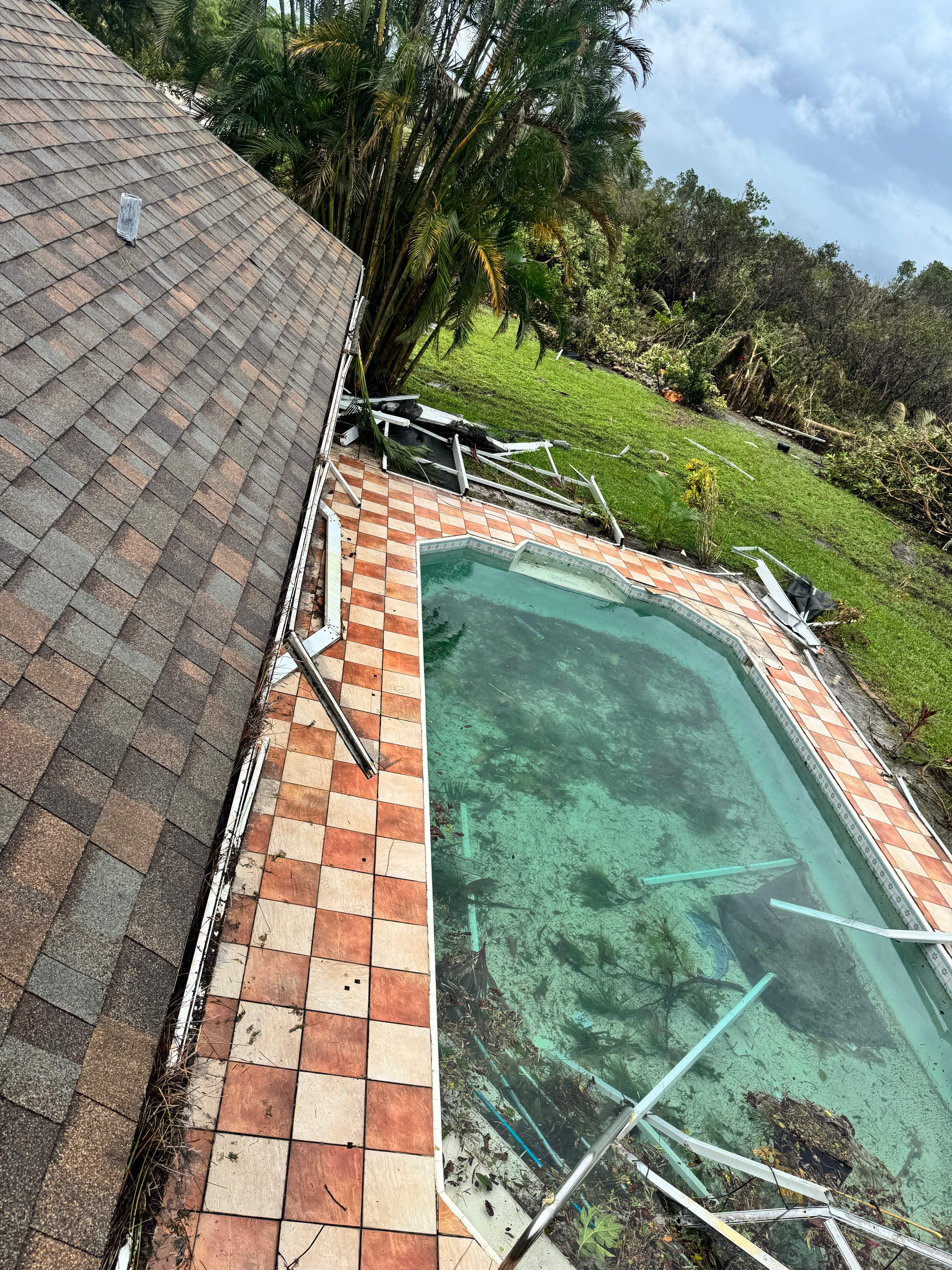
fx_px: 880
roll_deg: -20.4
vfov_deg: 71.6
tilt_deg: -26.5
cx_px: 476
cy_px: 635
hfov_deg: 56.8
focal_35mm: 24
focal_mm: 6.76
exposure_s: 1/2710
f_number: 1.78
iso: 80
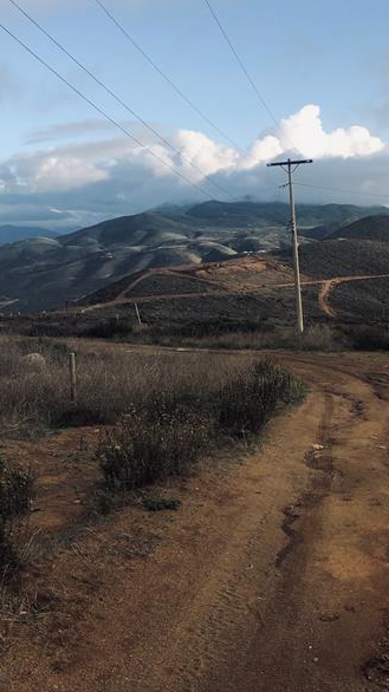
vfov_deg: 50.4
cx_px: 238
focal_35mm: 40
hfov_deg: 29.6
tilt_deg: -1.9
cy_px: 299
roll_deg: +1.1
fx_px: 735
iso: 20
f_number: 1.8
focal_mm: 3.99
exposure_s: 1/823
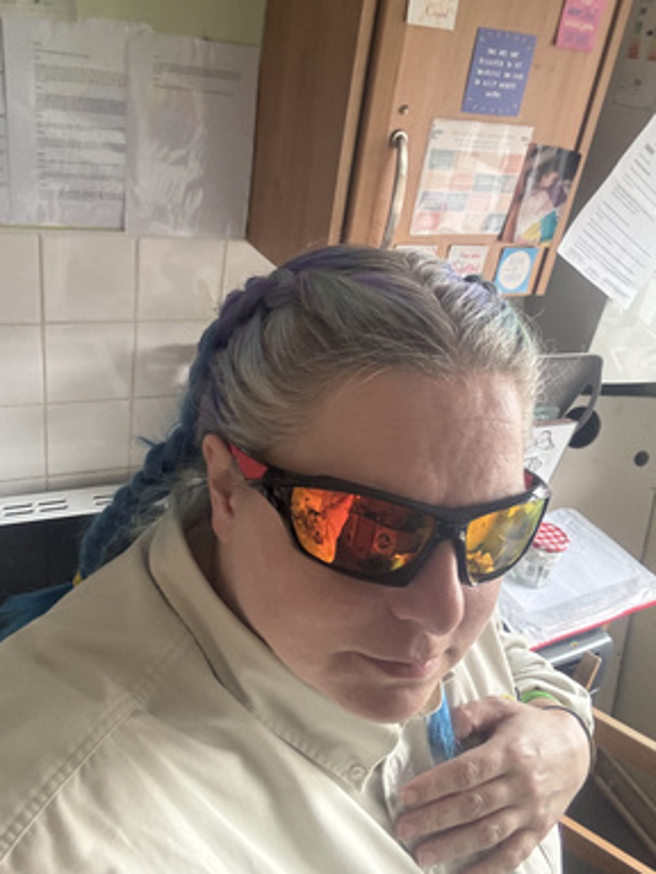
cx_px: 328
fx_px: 758
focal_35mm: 30
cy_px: 437
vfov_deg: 60.0
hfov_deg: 46.8
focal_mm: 2.69
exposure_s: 1/60
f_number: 1.9
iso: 250
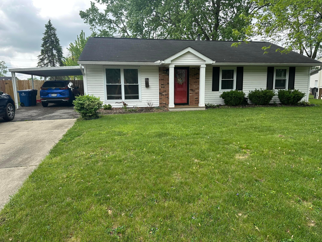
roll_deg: +1.3
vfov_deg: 56.8
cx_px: 161
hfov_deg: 71.6
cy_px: 121
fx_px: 223
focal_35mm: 24
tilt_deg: -6.8
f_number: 1.78
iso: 80
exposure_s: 1/1131
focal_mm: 6.86
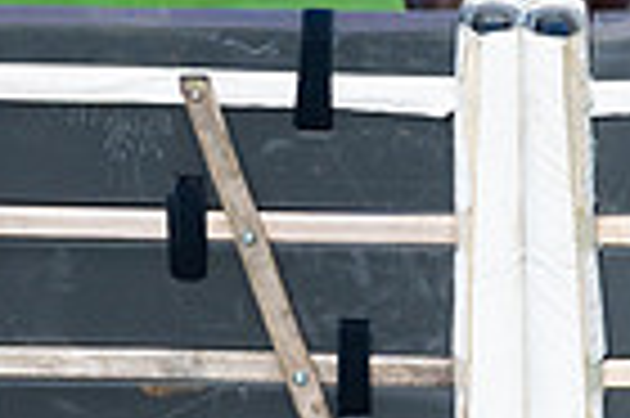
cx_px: 1115
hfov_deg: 1.9
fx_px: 18651
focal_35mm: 1067
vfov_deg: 1.3
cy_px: -382
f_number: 3.5
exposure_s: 1/3200
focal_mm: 175
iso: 320
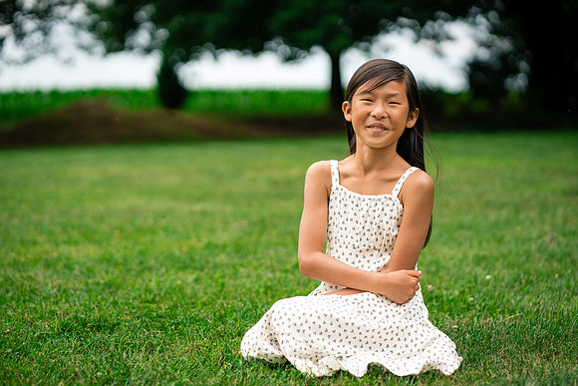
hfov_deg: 23.9
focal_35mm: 85
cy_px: 193
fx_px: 1365
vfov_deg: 16.1
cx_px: 289
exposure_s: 1/2500
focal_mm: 85
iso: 400
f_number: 2.5
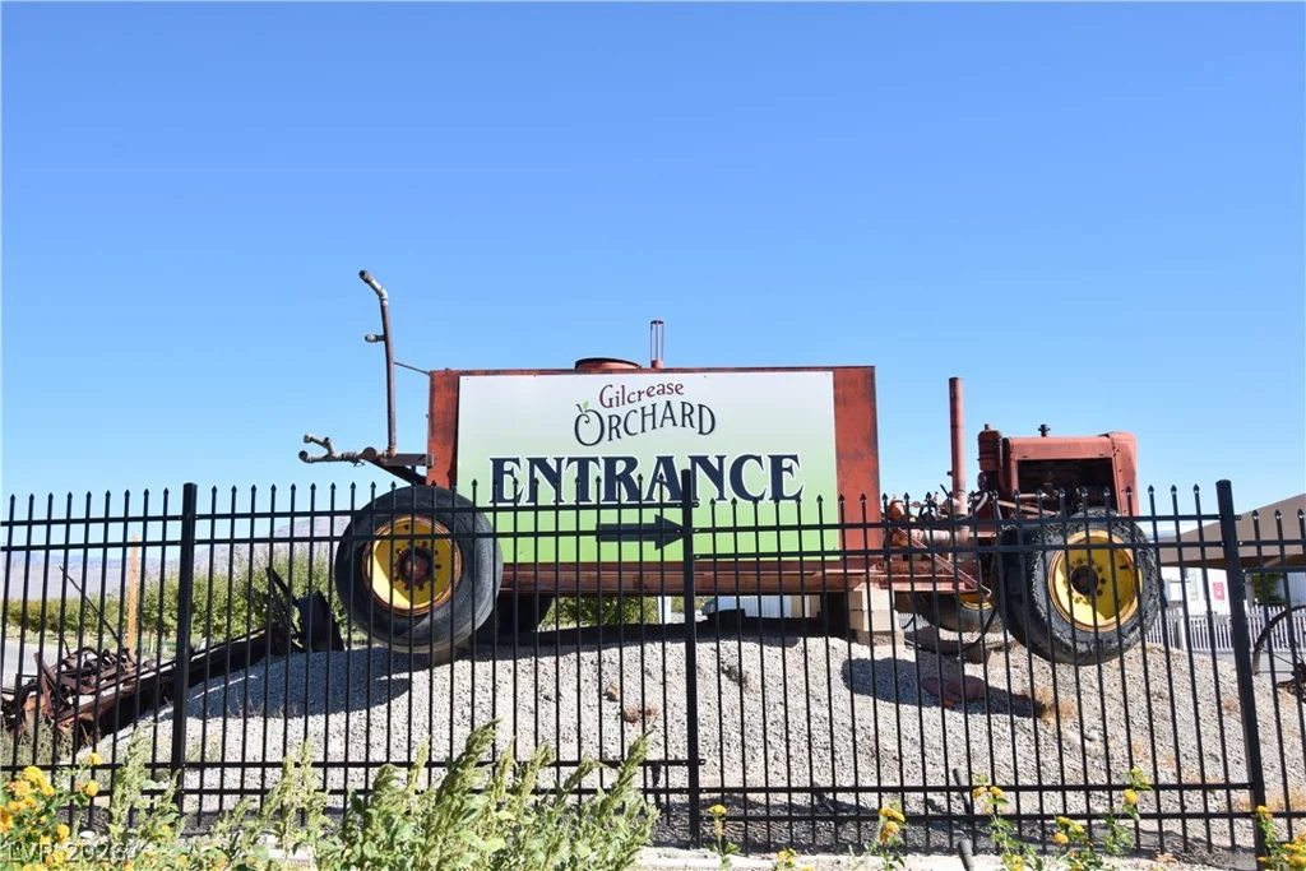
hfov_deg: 61.9
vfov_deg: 43.6
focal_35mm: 30
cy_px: 436
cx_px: 653
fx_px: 1088
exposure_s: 1/100
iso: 100
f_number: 10
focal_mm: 20
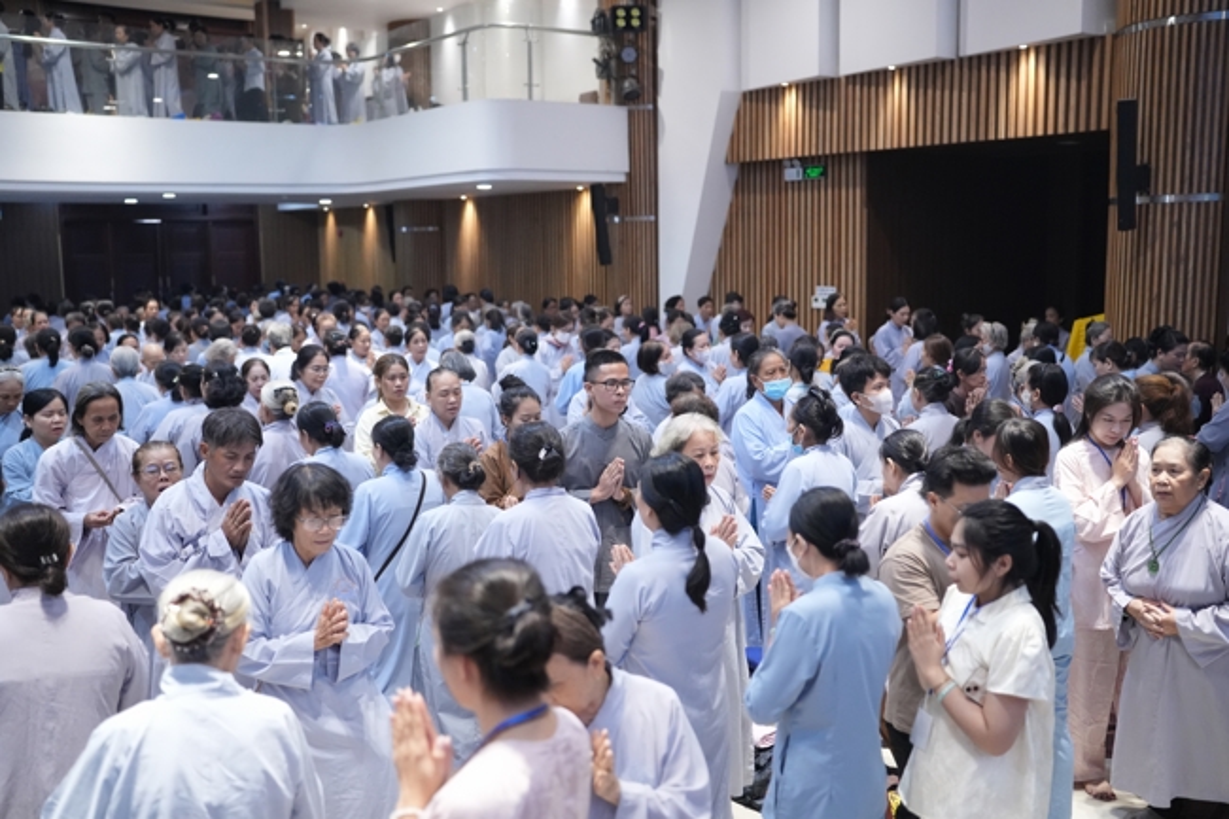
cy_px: 410
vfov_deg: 37.8
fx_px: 1194
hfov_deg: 54.4
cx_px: 614
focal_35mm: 35
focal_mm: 35
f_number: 2
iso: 5000
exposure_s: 1/500
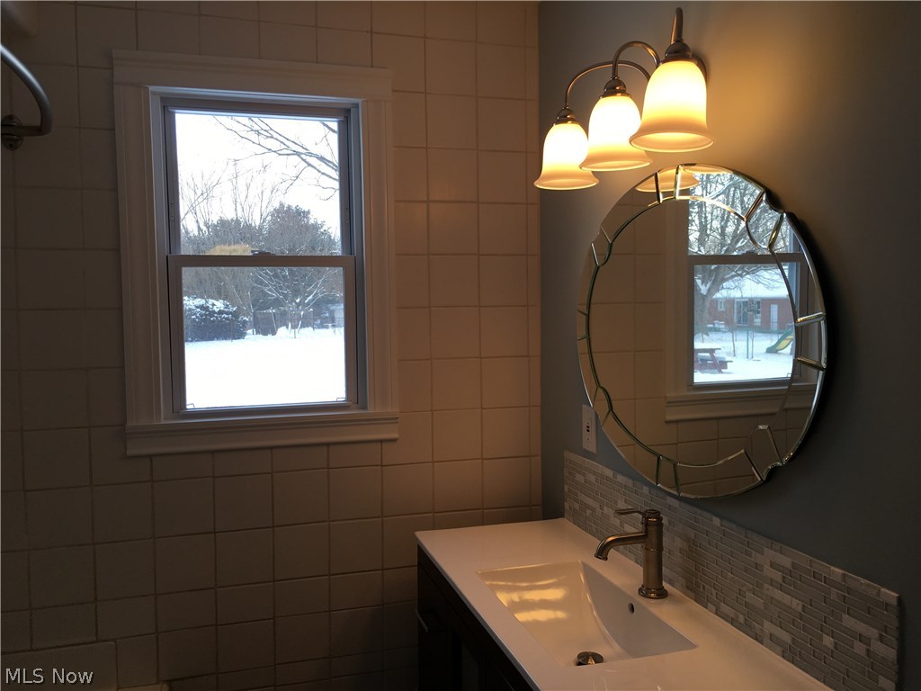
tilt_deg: -3.0
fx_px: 772
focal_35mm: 29
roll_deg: +0.2
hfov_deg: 61.7
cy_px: 346
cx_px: 460
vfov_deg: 48.2
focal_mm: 4.15
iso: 25
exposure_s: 1/40
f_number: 2.2
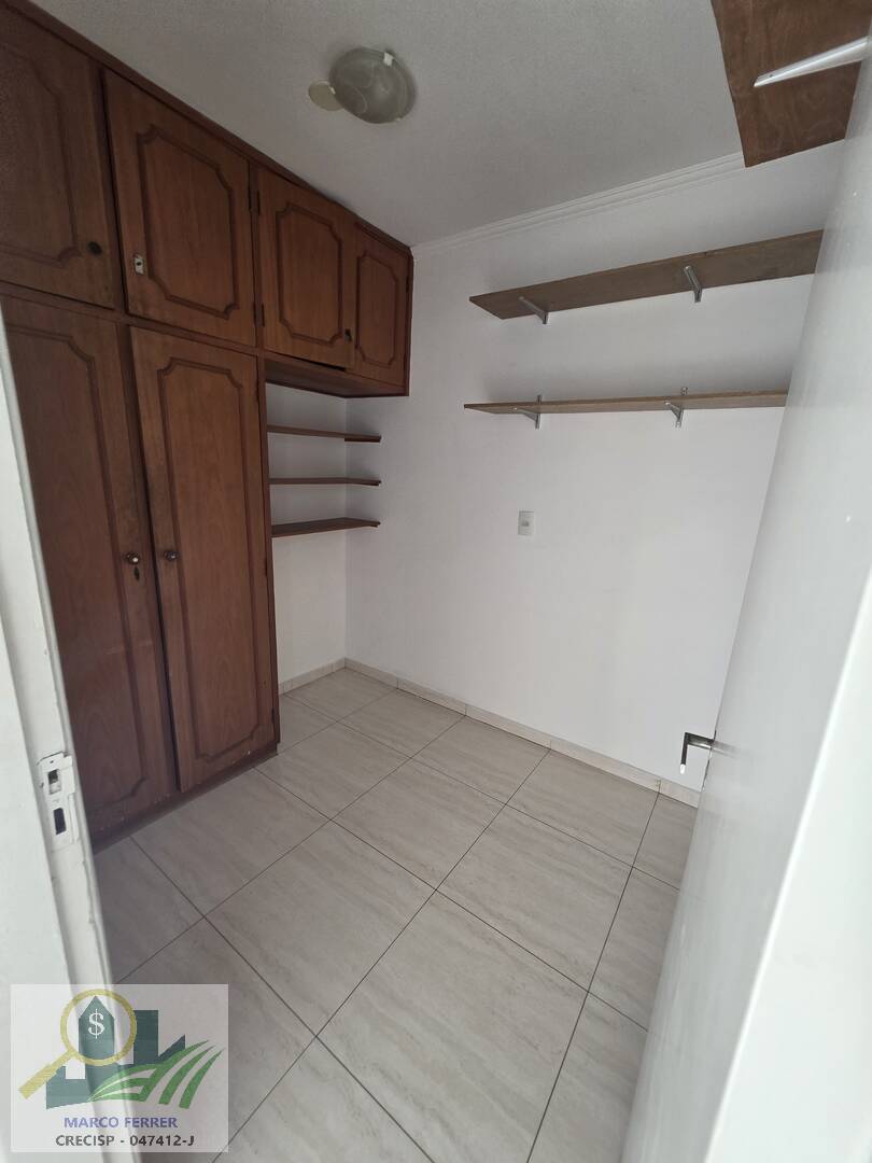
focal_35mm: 13
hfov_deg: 89.9
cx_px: 436
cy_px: 582
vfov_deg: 106.2
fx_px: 437
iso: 125
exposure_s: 1/120
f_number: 1.9
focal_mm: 2.2
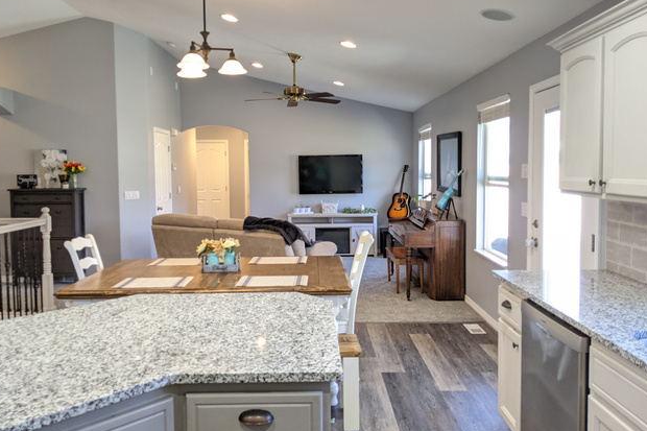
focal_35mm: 29
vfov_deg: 44.9
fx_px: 521
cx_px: 318
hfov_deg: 63.7
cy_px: 200
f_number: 1.8
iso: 92
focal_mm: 4.44
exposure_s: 1/40
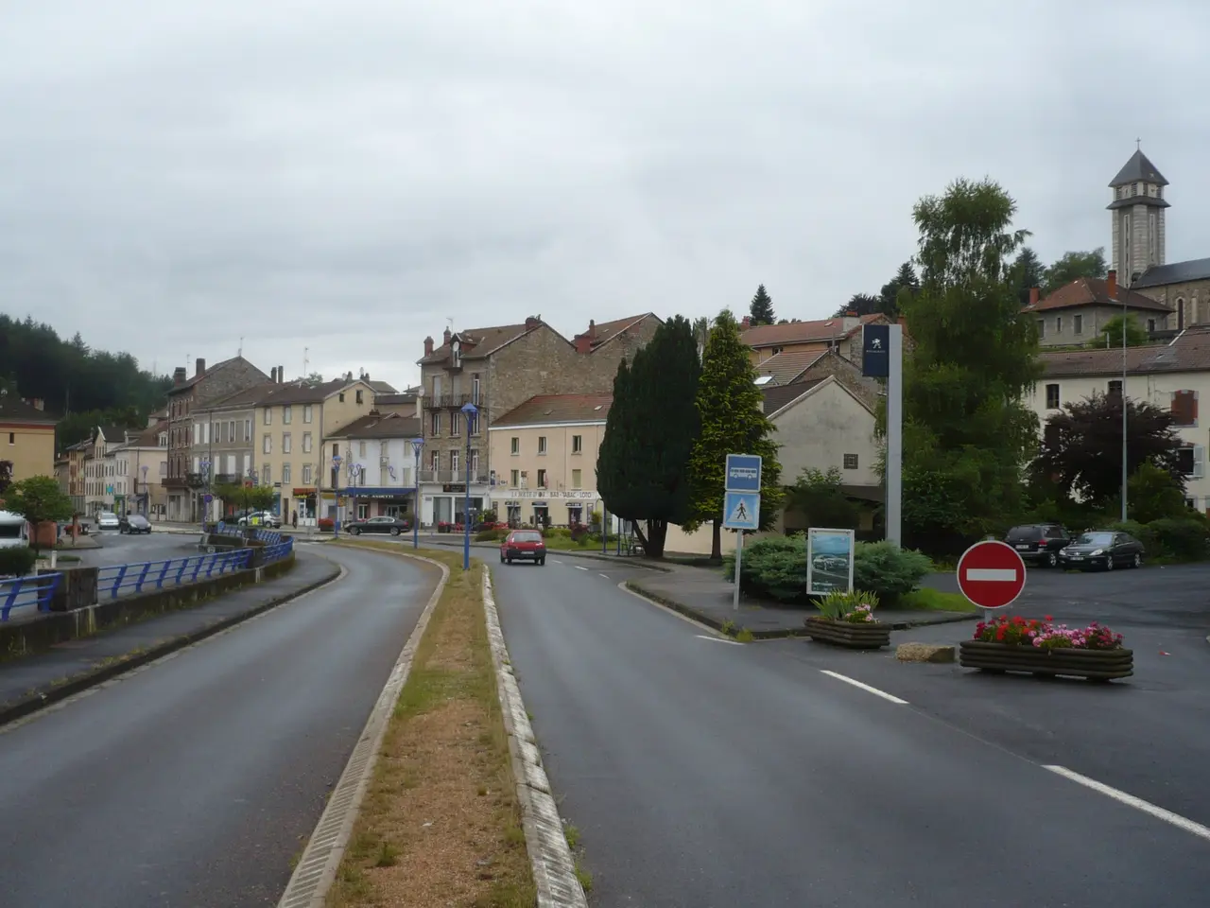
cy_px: 454
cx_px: 605
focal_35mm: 40
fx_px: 1398
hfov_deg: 46.8
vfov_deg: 36.0
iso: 100
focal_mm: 5.8
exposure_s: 1/800
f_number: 2.8
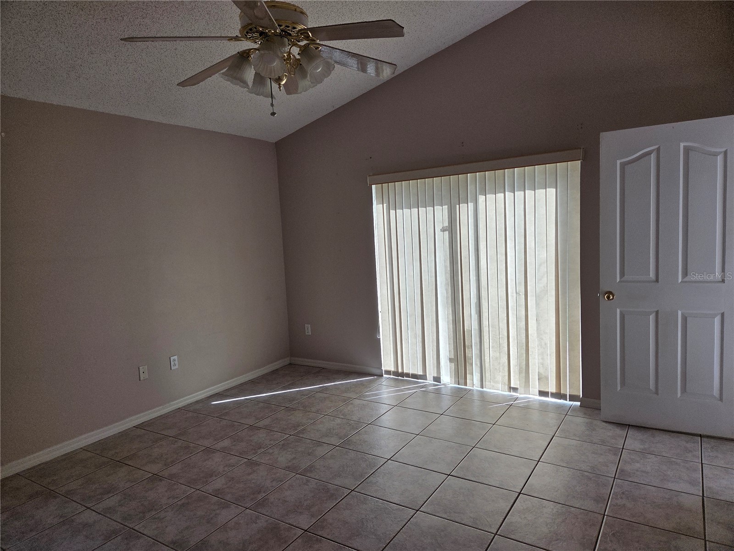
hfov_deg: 73.9
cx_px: 367
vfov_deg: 58.9
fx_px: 488
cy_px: 276
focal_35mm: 23
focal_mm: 5.4
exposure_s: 1/359
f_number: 1.8
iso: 50
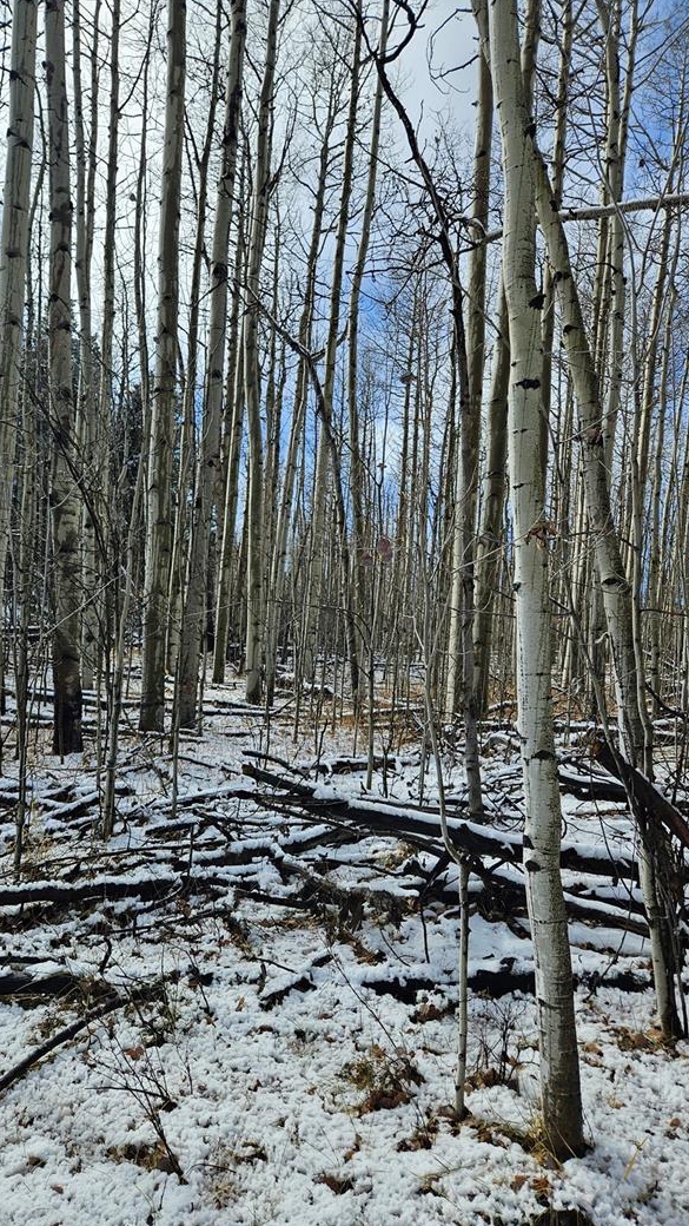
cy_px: 632
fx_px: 844
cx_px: 253
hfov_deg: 44.0
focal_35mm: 26
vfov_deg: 71.9
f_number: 1.8
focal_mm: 5.4
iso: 25
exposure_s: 1/1422
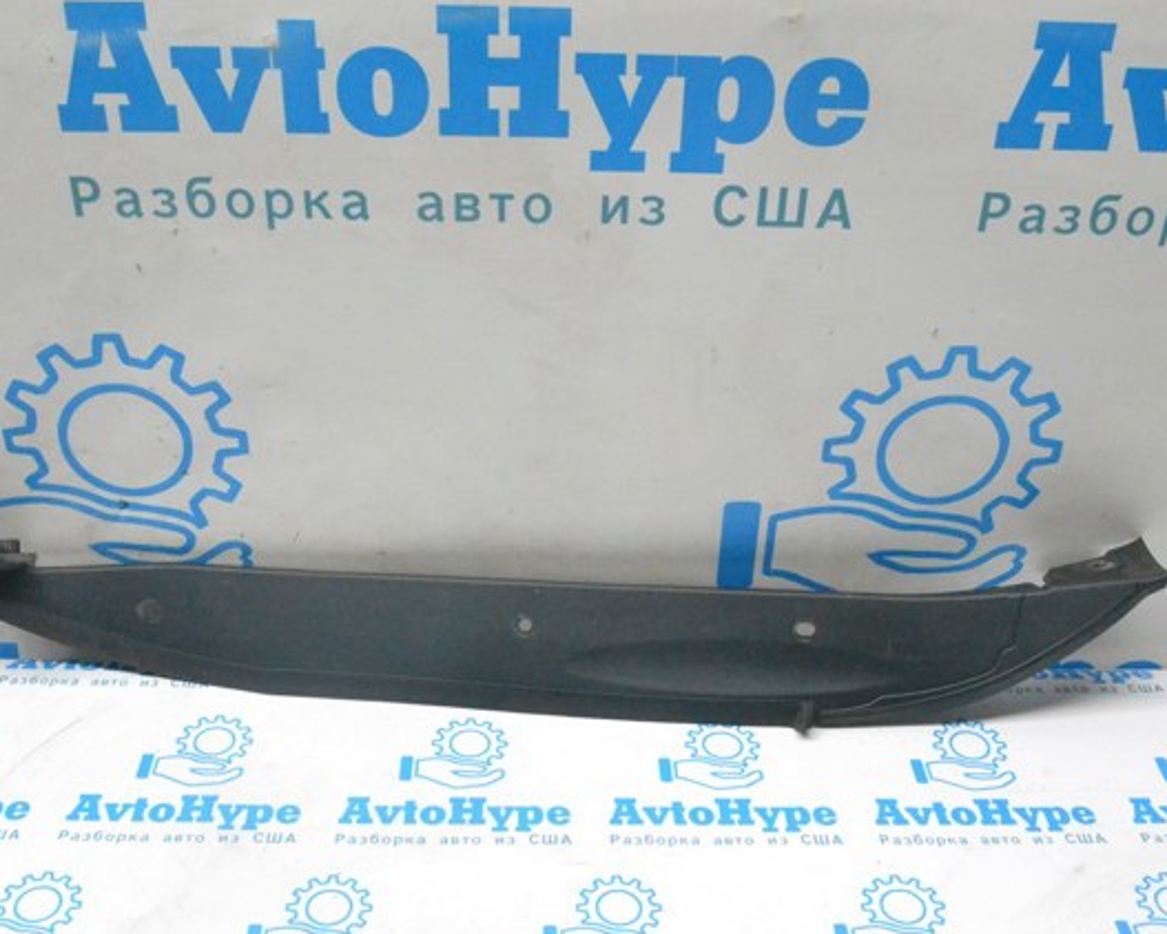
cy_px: 469
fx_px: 1417
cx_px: 567
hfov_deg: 44.8
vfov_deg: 36.5
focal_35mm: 41
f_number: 10
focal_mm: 24
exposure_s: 1/160
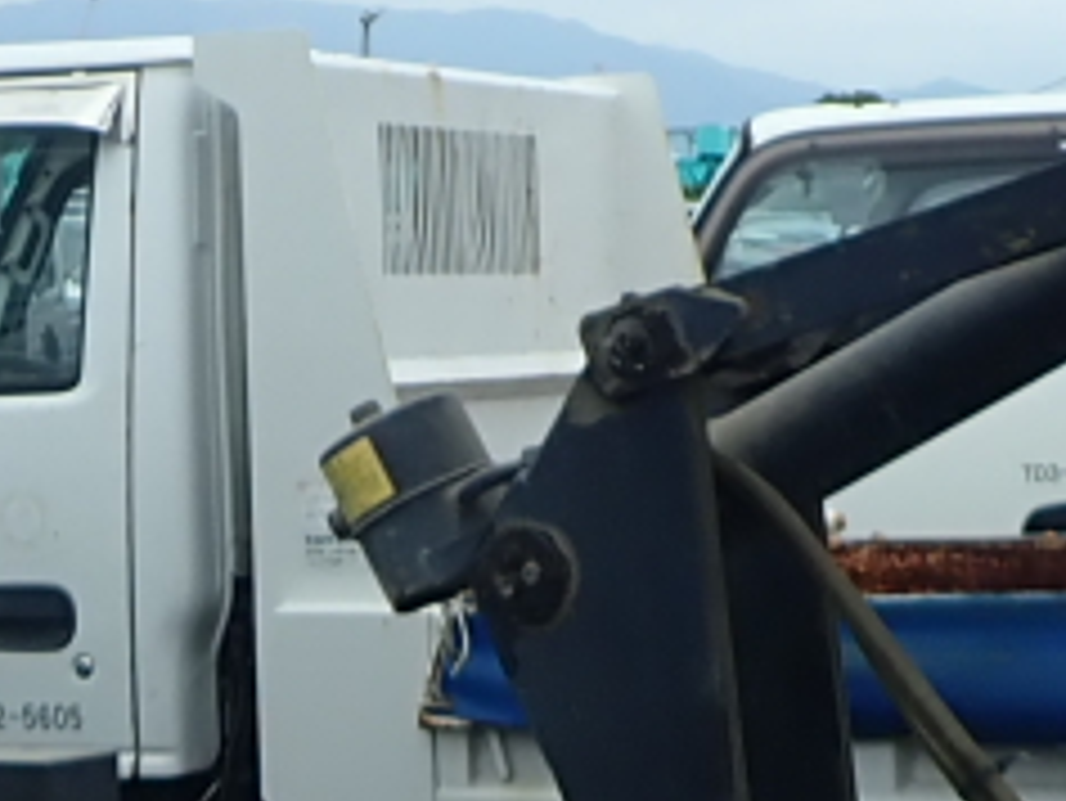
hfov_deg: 14.5
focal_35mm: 135
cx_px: 229
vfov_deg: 10.9
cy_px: -40
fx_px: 4159
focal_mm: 4.5
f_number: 8
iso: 100
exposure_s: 1/160
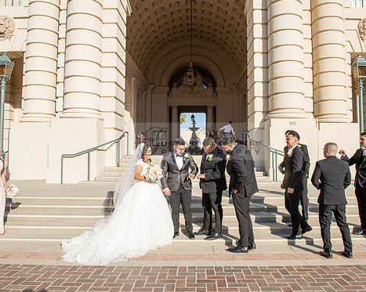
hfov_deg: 62.1
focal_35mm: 28
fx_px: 303
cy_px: 141
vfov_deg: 51.5
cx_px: 201
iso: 100
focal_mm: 24
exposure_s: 1/160
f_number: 10
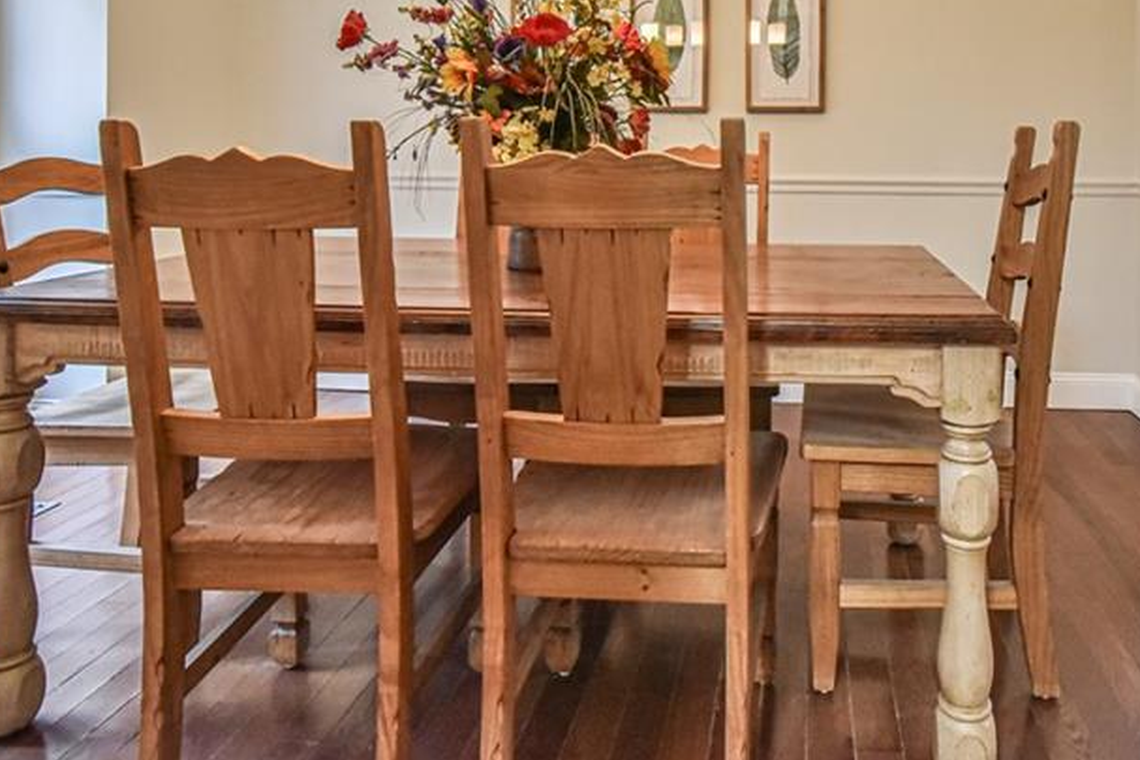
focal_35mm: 27
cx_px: 759
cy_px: 142
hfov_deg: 65.6
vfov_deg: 45.3
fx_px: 855
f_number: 9
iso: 4000
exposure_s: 1/80
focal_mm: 16
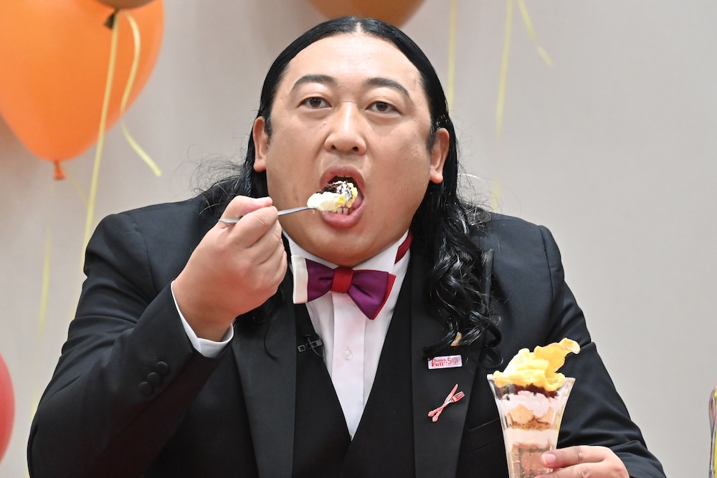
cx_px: 358
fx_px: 8963
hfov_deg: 4.6
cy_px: 239
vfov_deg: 3.1
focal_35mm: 450
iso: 6400
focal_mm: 300
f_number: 7.1
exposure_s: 1/200
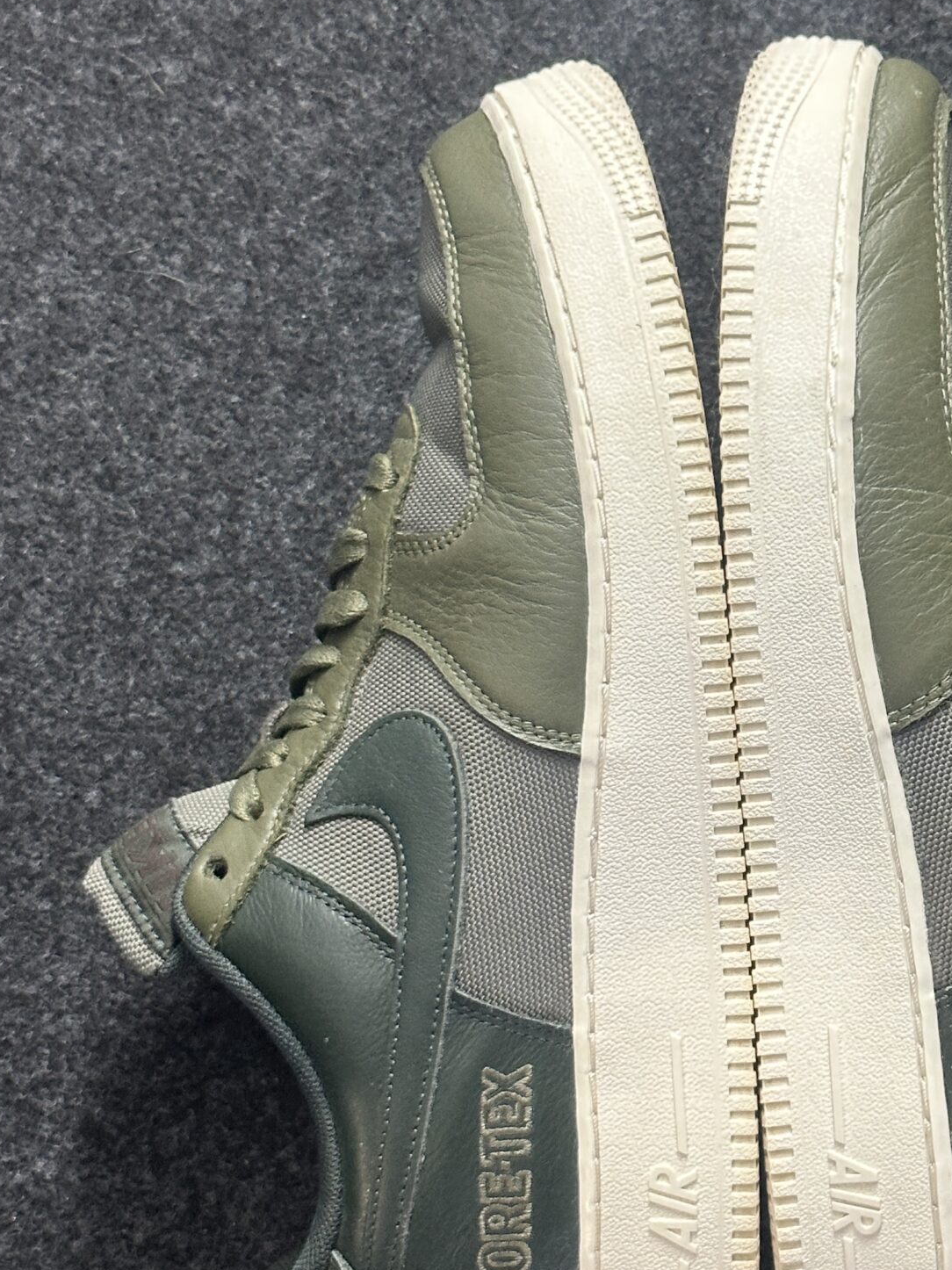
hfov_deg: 17.2
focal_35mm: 85
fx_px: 3118
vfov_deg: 22.9
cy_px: 830
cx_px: 765
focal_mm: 6.86
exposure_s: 1/33
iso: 250
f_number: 1.78
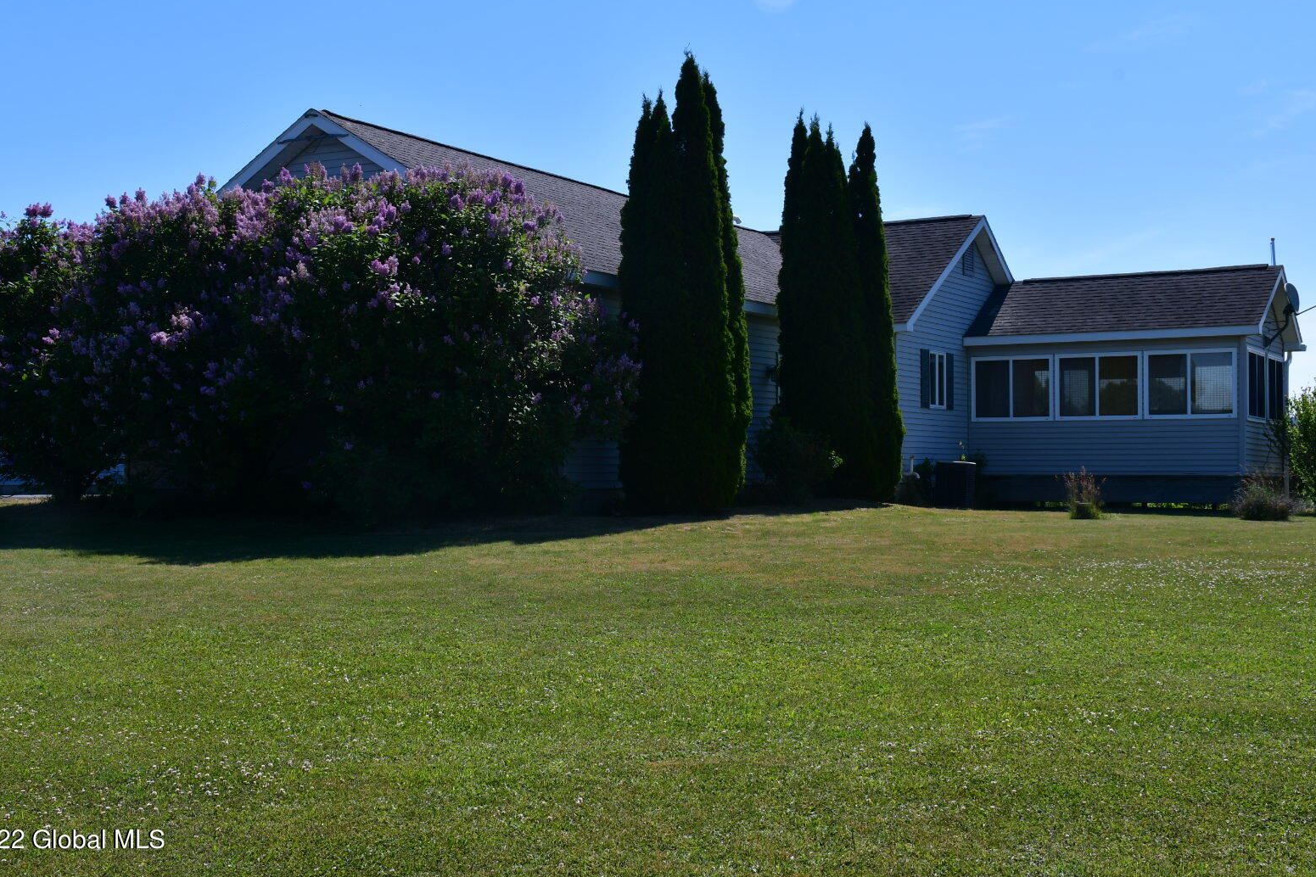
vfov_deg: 28.6
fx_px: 1718
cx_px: 631
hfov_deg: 41.9
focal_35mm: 47
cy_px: 423
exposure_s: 1/320
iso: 200
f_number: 10
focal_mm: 30
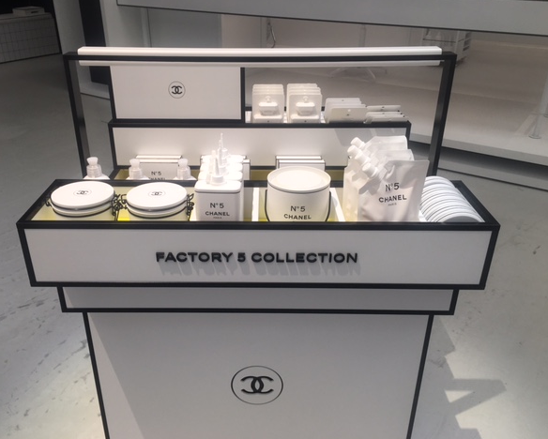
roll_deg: +0.3
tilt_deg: -29.2
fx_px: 503
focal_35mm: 31
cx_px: 251
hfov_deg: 57.1
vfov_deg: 47.2
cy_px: 221
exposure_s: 1/252
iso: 25
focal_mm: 4.15
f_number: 2.2
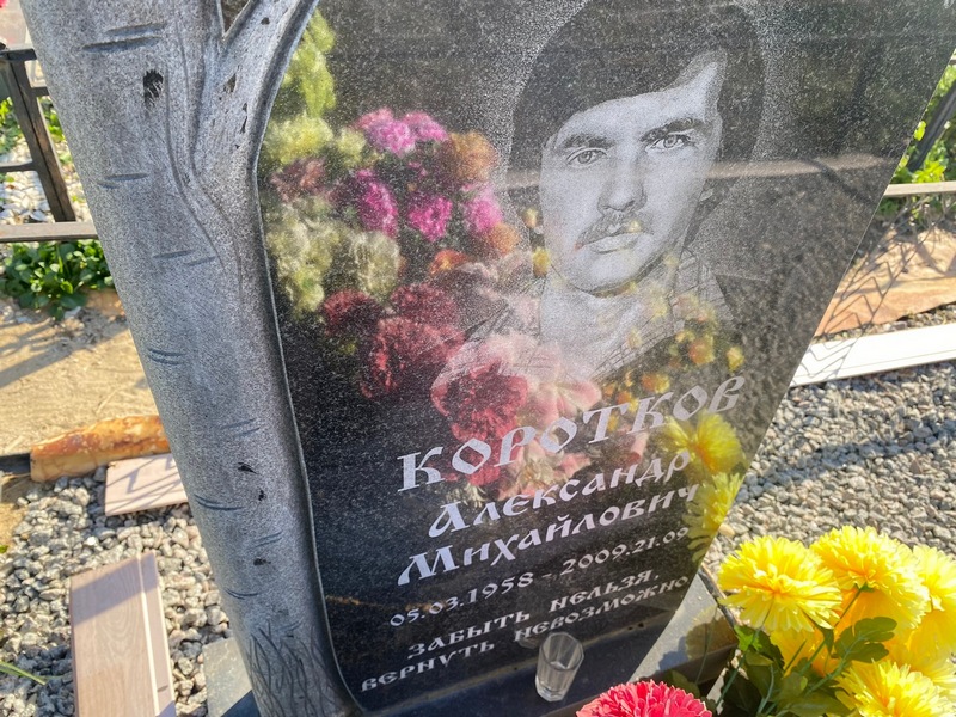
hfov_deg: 67.3
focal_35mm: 26
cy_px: 358
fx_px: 718
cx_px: 478
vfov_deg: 53.1
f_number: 1.8
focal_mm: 4.25
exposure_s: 1/522
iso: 32
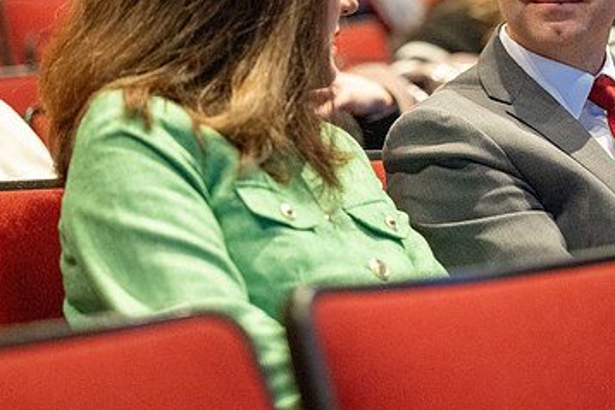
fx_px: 3194
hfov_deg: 11.0
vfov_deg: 7.3
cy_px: 90
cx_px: 382
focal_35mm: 187
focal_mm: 115
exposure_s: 1/100
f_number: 2.8
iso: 10000
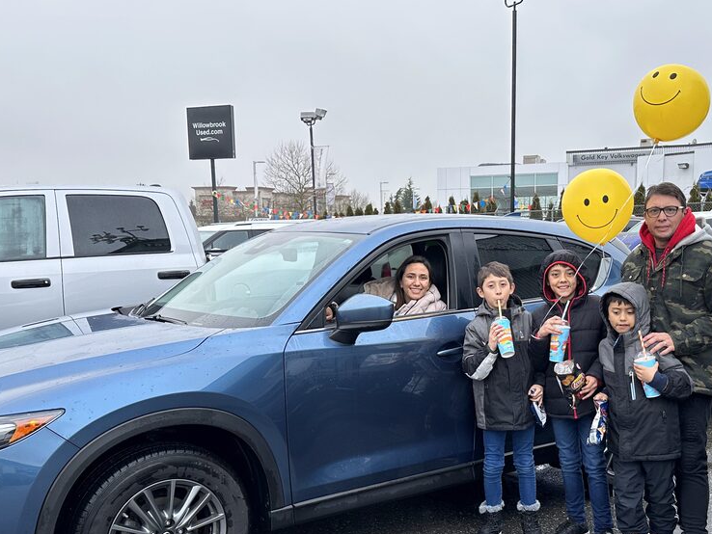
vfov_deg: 36.6
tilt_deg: -9.5
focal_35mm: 39
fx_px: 802
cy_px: 340
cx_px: 404
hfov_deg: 47.7
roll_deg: +1.1
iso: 80
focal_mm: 6.86
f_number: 1.78
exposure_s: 1/829
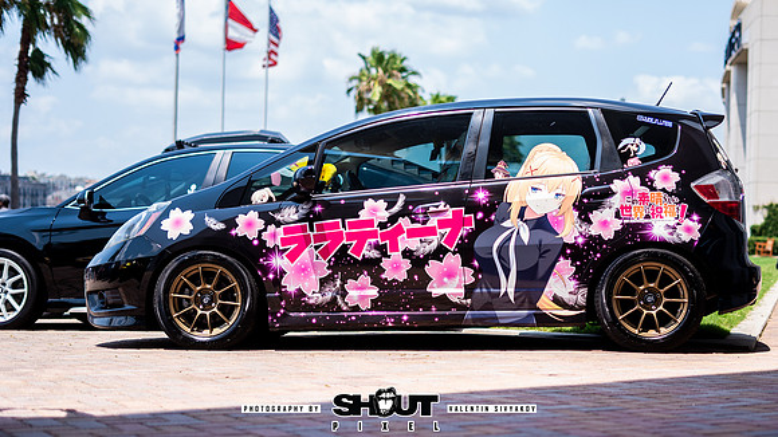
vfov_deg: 19.1
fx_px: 1299
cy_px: 233
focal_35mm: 63
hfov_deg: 33.3
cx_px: 458
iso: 50
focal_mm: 50
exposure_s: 1/1600
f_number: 2
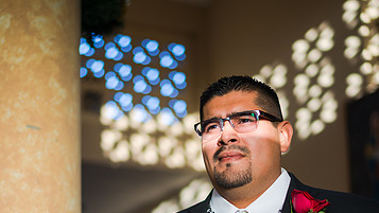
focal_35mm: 85
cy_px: 201
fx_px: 854
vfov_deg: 14.1
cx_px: 173
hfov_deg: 25.0
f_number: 1.8
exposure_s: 1/500
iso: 125
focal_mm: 50
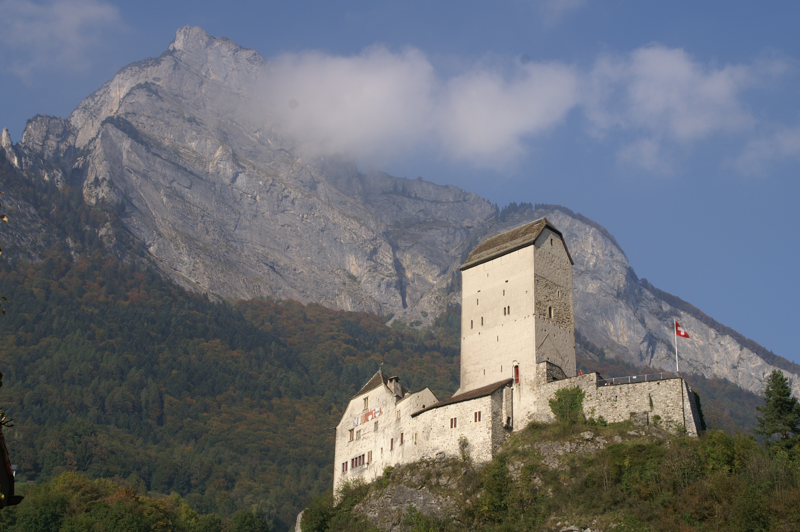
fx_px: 1499
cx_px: 400
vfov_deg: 20.1
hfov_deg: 29.9
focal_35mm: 68
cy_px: 266
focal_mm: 45
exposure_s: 1/160
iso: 100
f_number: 13
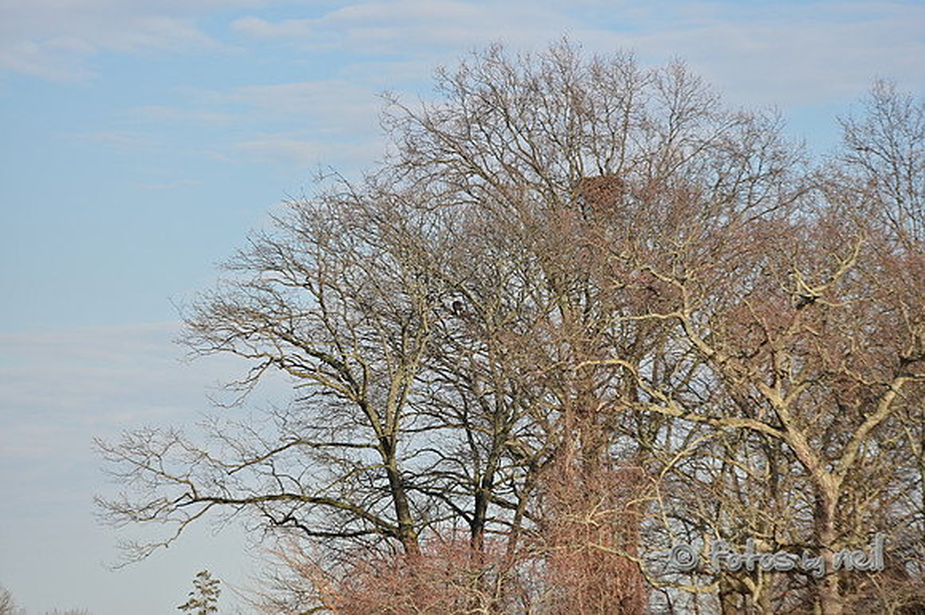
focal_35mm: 200
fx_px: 5136
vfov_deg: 6.9
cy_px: 308
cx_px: 462
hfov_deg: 10.3
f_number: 5
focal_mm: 200
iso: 450
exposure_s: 1/4000
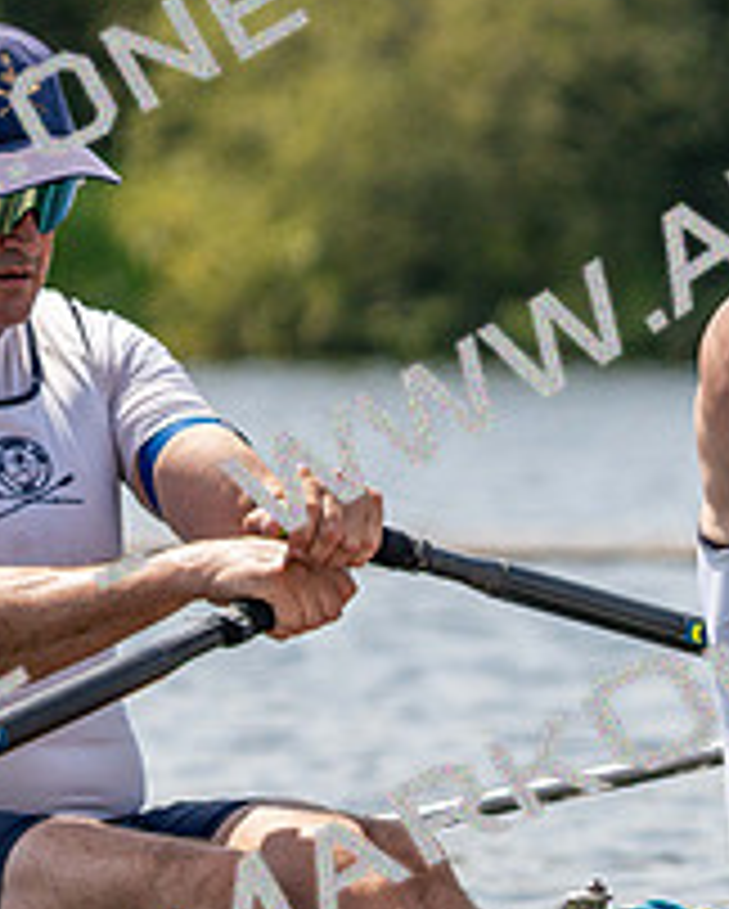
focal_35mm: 538
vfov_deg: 3.6
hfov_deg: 2.9
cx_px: 778
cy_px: 547
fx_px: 14488
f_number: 5.6
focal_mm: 200
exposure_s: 1/1600
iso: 200
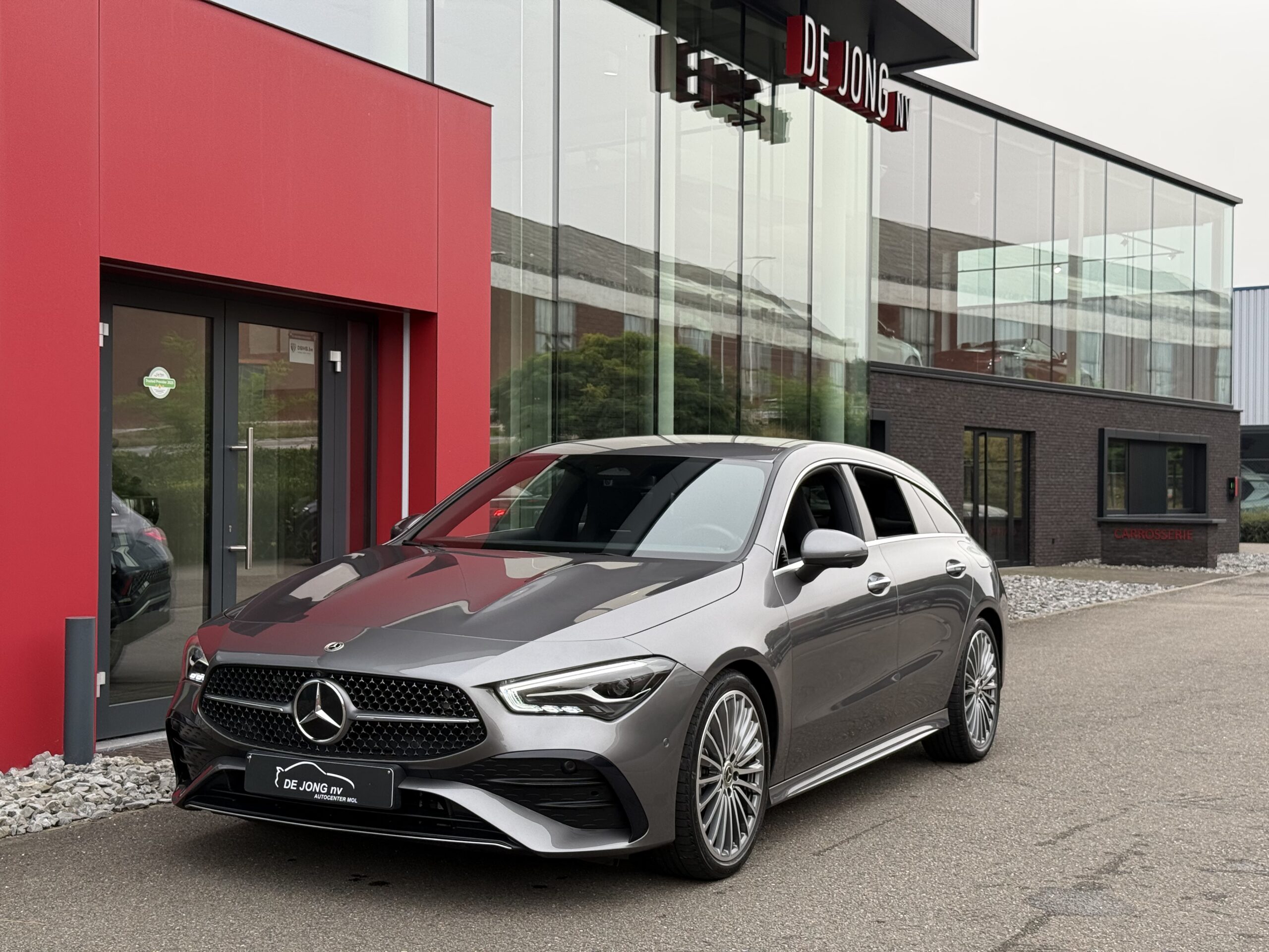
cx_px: 634
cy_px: 476
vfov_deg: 30.3
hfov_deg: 39.7
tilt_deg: -0.5
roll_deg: +0.1
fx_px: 1760
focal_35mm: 48
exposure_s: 1/475
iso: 64
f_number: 1.78
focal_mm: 6.76
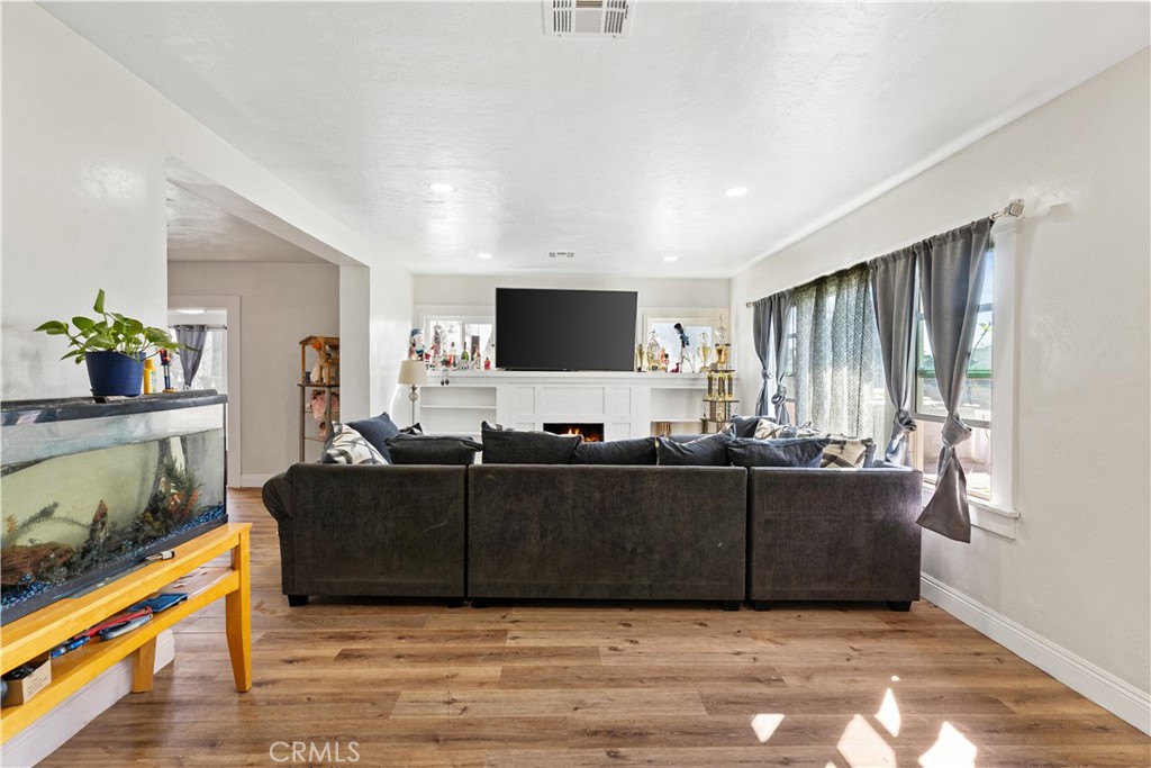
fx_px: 544
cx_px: 576
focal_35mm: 17
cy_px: 384
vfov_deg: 70.5
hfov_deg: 93.3
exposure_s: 1/15
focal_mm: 17
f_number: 5.6
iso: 400
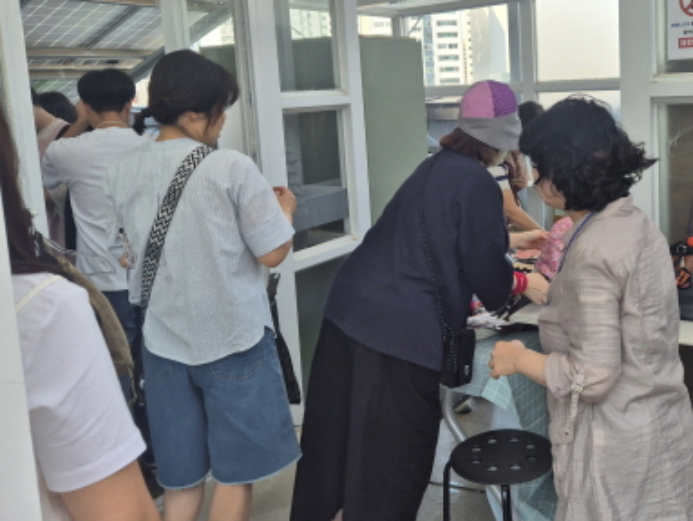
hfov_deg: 49.4
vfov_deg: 39.1
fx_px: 721
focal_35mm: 36
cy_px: 157
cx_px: 514
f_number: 1.8
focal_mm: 5.4
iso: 25
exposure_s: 1/398
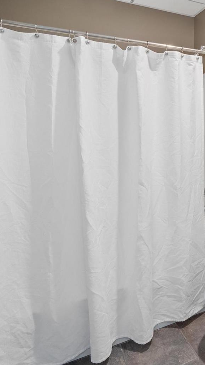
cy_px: 181
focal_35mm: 26
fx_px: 251
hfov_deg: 36.9
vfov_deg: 71.9
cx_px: 229
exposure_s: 2
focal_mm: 8
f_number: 8
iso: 400
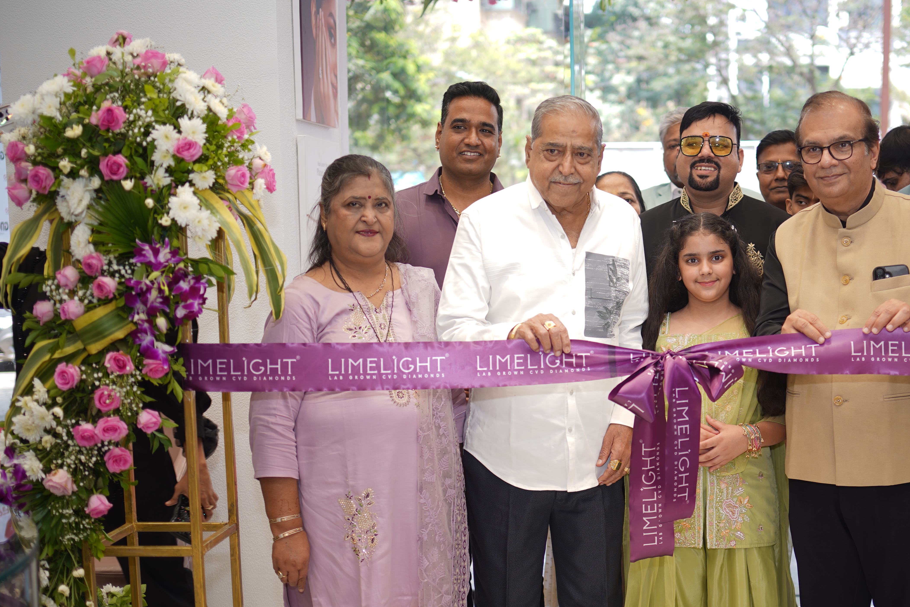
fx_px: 1264
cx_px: 646
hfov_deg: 38.9
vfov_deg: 27.0
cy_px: 349
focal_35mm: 50
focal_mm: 35
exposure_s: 1/160
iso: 64
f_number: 1.8
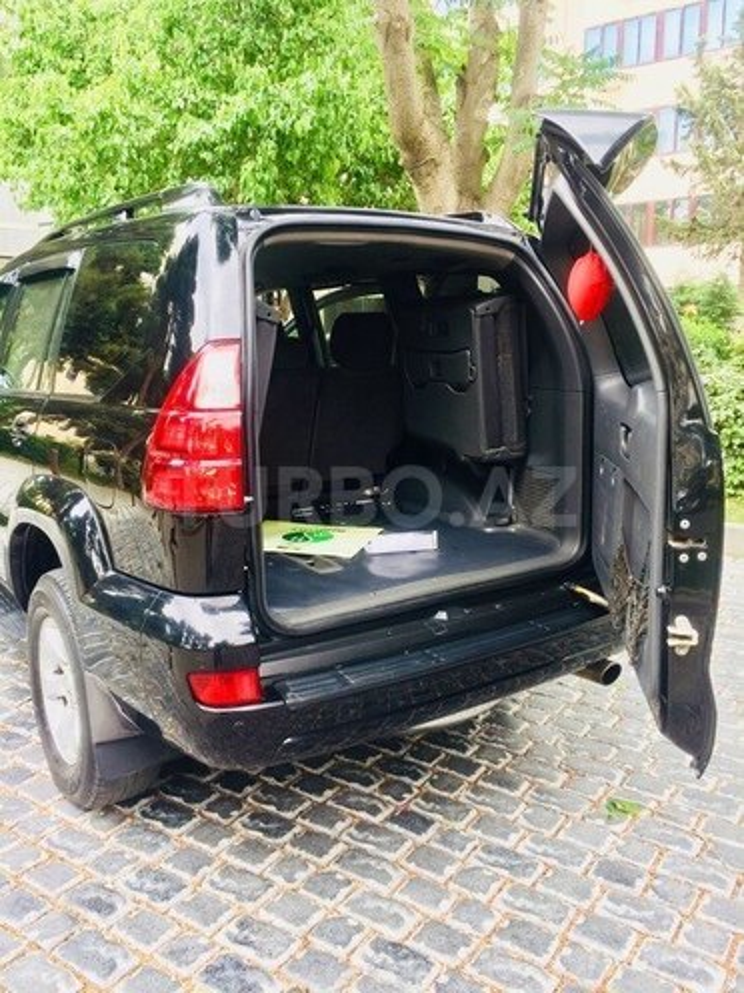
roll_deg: +2.2
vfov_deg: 61.7
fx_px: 831
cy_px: 496
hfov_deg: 48.2
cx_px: 372
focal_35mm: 29
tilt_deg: -11.7
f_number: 2.2
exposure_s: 1/155
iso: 32
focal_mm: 4.15
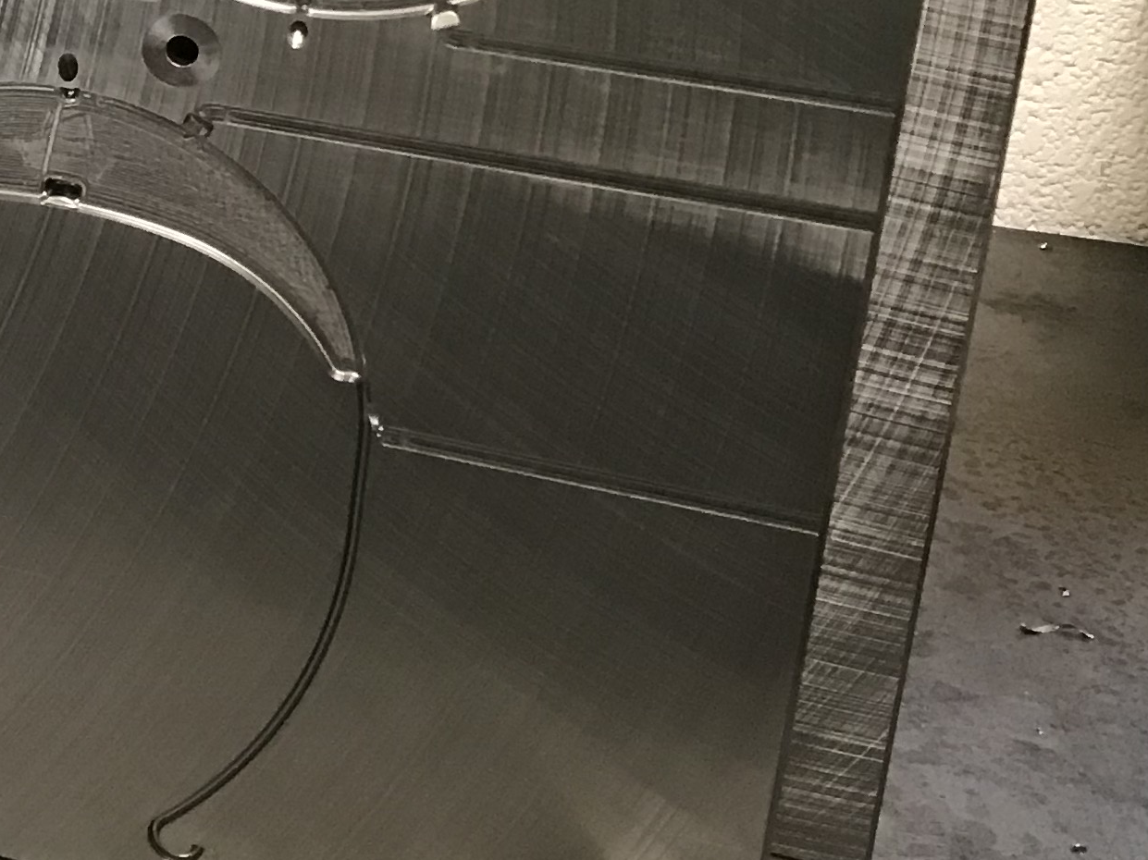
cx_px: -484
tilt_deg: -18.4
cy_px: 51
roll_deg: -1.0
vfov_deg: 16.0
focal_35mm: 91
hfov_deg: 19.3
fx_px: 3017
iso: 80
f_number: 1.8
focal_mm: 3.99
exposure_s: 1/17
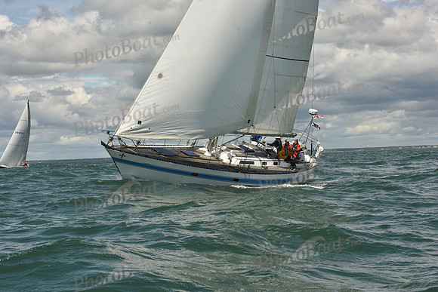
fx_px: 913
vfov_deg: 18.2
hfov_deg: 27.0
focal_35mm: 75
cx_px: 219
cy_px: 146
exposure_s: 1/800
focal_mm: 75
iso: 320
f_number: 13
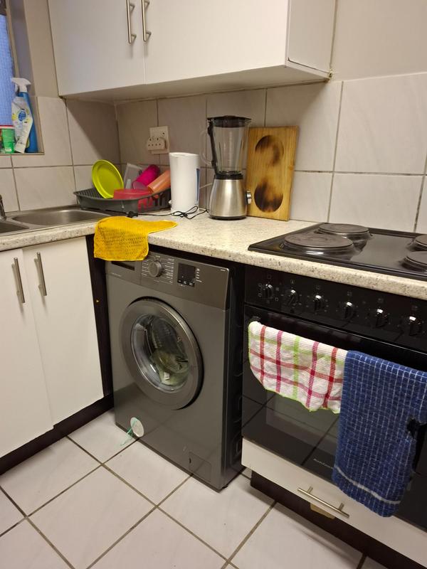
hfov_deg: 58.9
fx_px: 378
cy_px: 284
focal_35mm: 23
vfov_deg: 73.9
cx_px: 214
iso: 250
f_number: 1.8
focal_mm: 5.54
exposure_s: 1/33
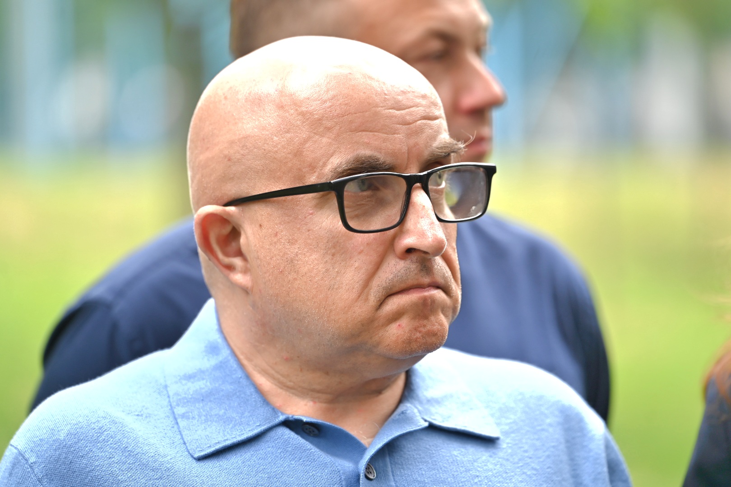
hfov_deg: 11.4
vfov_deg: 7.6
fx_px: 3655
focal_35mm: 180
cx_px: 366
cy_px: 244
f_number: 3.2
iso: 100
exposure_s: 1/250
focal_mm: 180
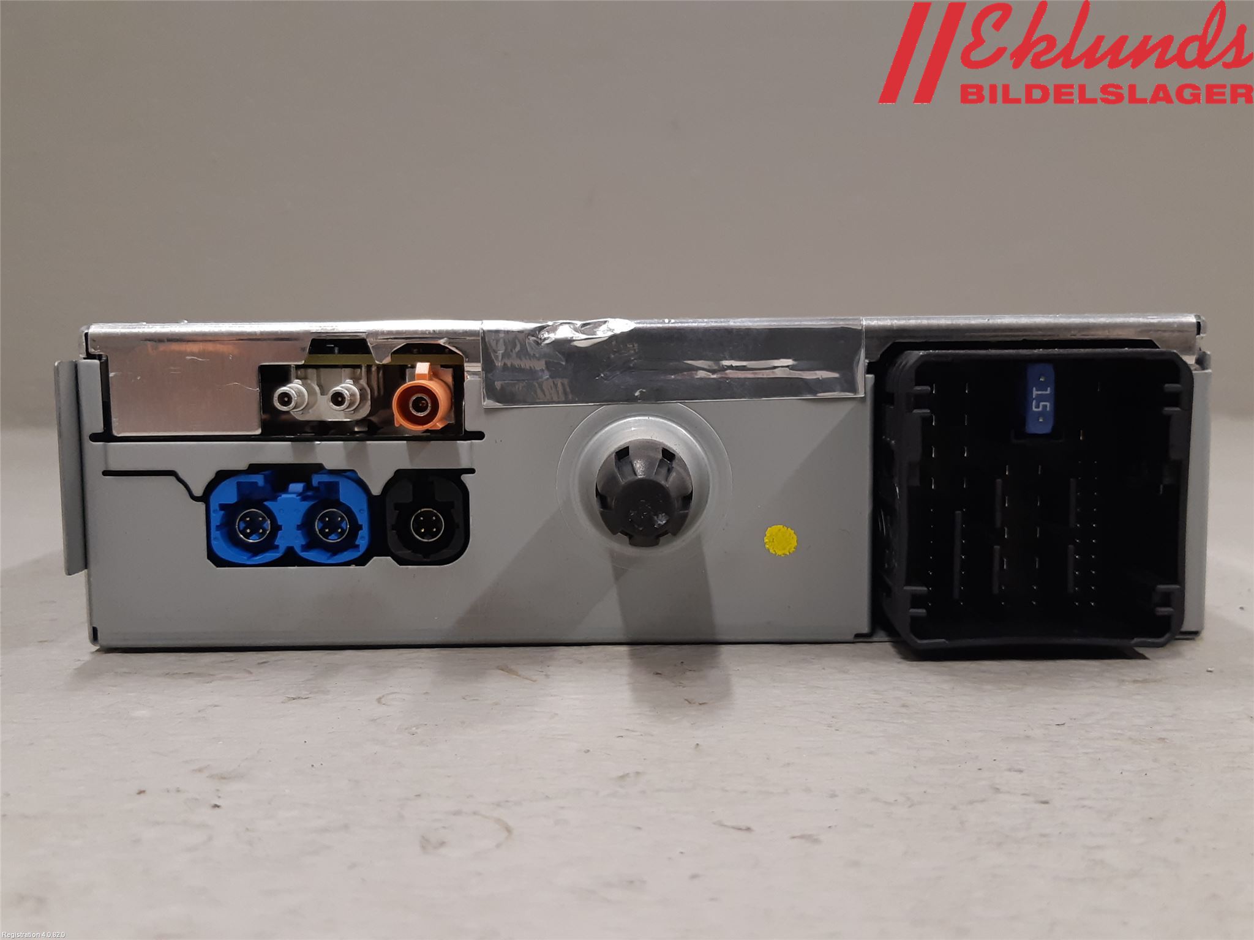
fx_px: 942
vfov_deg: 53.1
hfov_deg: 67.3
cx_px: 627
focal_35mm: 26
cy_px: 470
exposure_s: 1/50
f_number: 1.7
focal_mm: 3.93
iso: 125
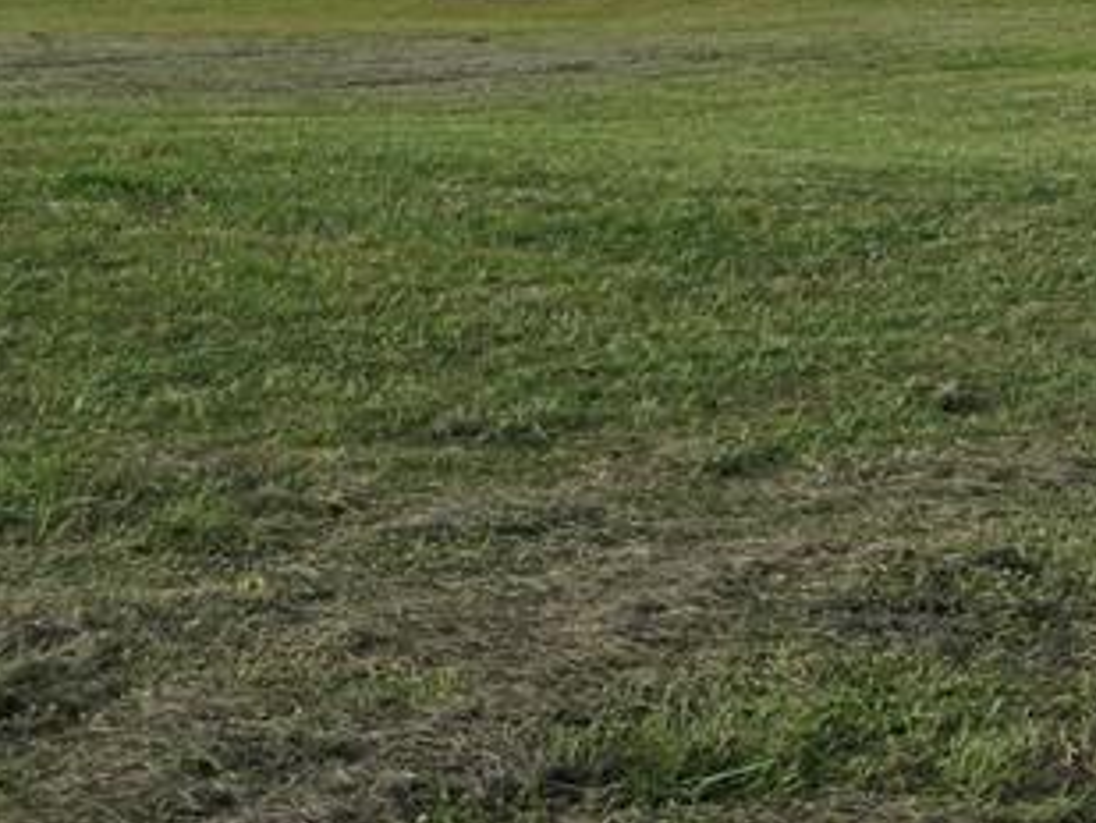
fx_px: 3769
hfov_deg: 12.9
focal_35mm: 119
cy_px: -223
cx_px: 2589
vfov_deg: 12.1
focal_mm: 6.3
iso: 12
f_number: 1.7
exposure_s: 1/522
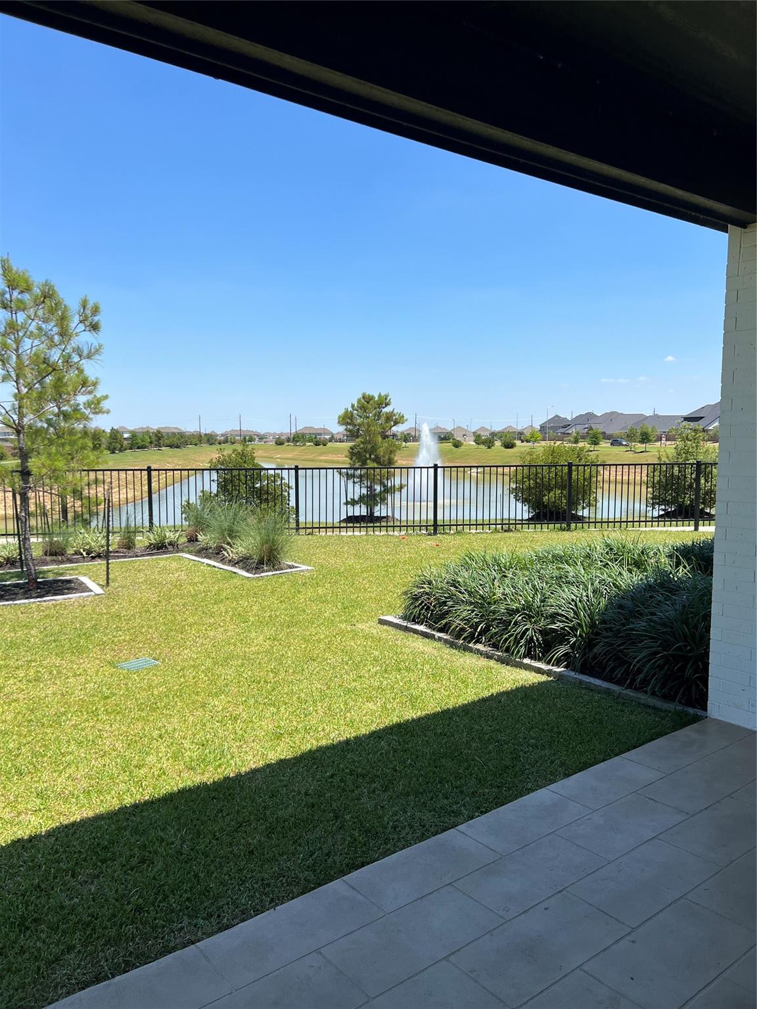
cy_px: 504
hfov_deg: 53.1
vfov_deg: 67.3
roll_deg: +0.9
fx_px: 758
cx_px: 378
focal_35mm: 26
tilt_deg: -4.6
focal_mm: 5.7
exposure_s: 1/3968
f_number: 1.5
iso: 50
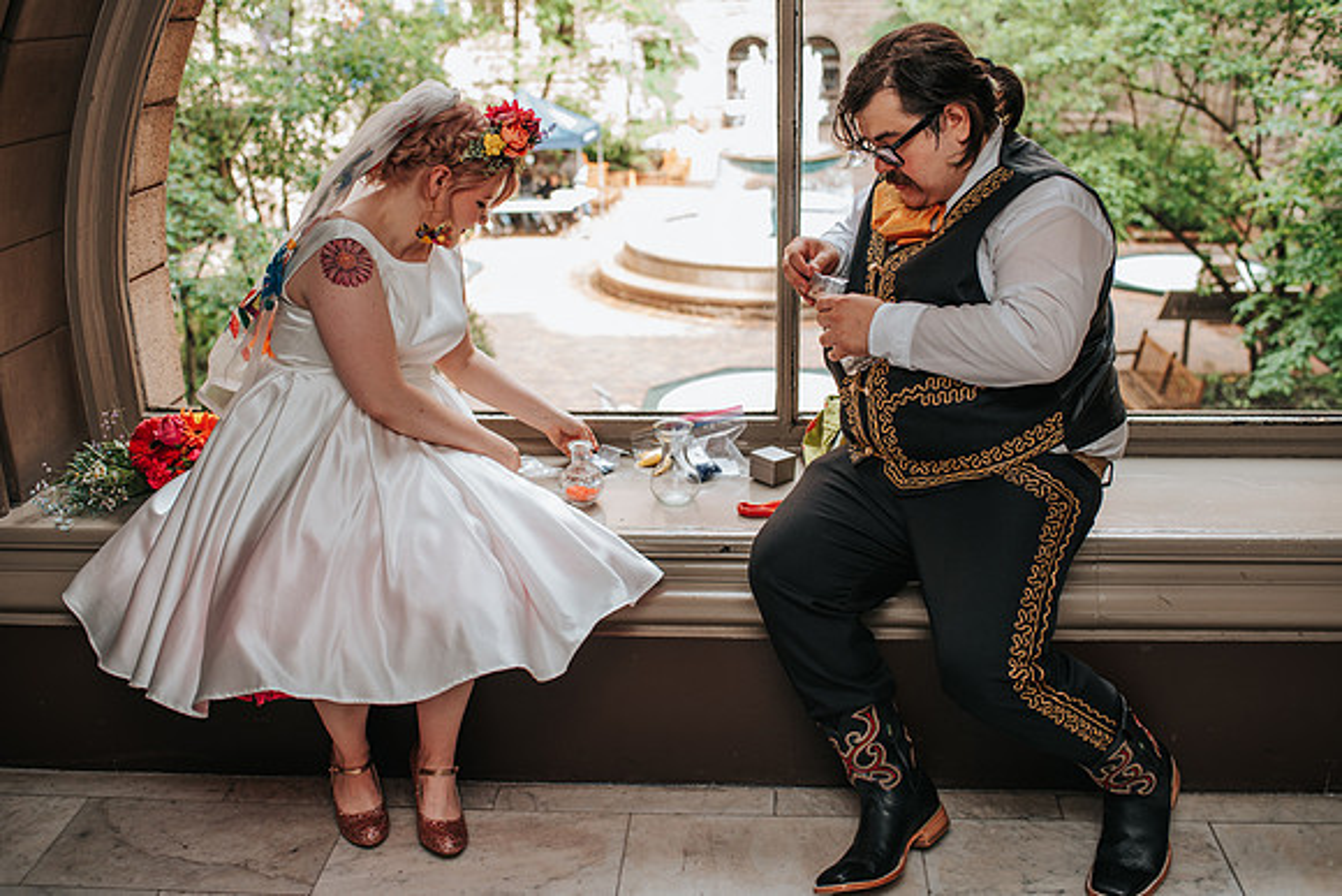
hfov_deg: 53.1
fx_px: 1343
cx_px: 684
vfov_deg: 36.9
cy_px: 439
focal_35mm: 36
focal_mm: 35
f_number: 3.2
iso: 220
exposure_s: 1/200
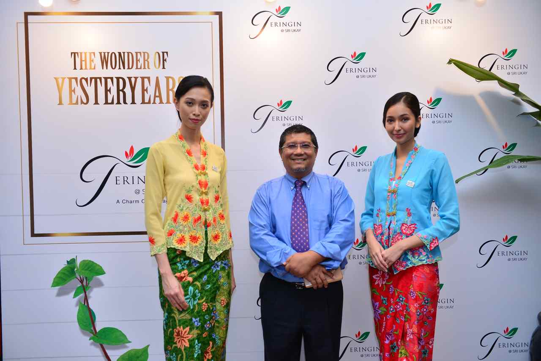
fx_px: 511
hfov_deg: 55.8
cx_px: 270
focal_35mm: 34
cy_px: 180
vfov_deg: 38.9
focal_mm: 34
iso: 800
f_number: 3.5
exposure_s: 1/125
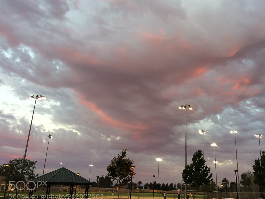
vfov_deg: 39.6
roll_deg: -1.9
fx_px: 276
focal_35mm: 36
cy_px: 89
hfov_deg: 51.0
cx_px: 161
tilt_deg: +21.7
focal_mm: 4.15
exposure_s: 1/30
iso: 40
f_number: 2.2
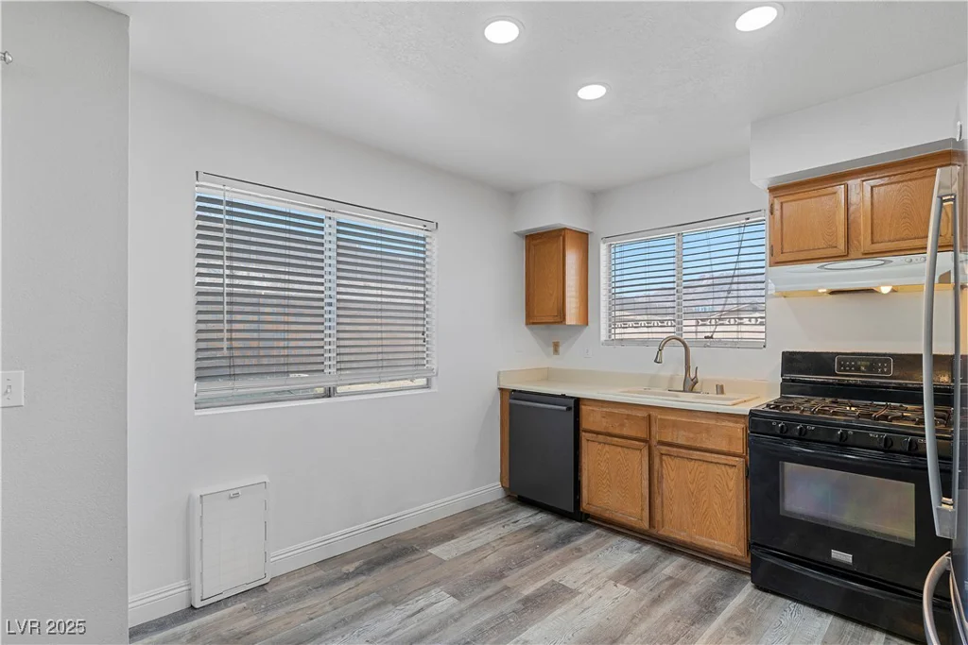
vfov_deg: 70.5
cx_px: 484
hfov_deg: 93.3
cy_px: 322
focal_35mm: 17
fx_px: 457
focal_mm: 17
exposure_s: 1/50
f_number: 8
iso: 800
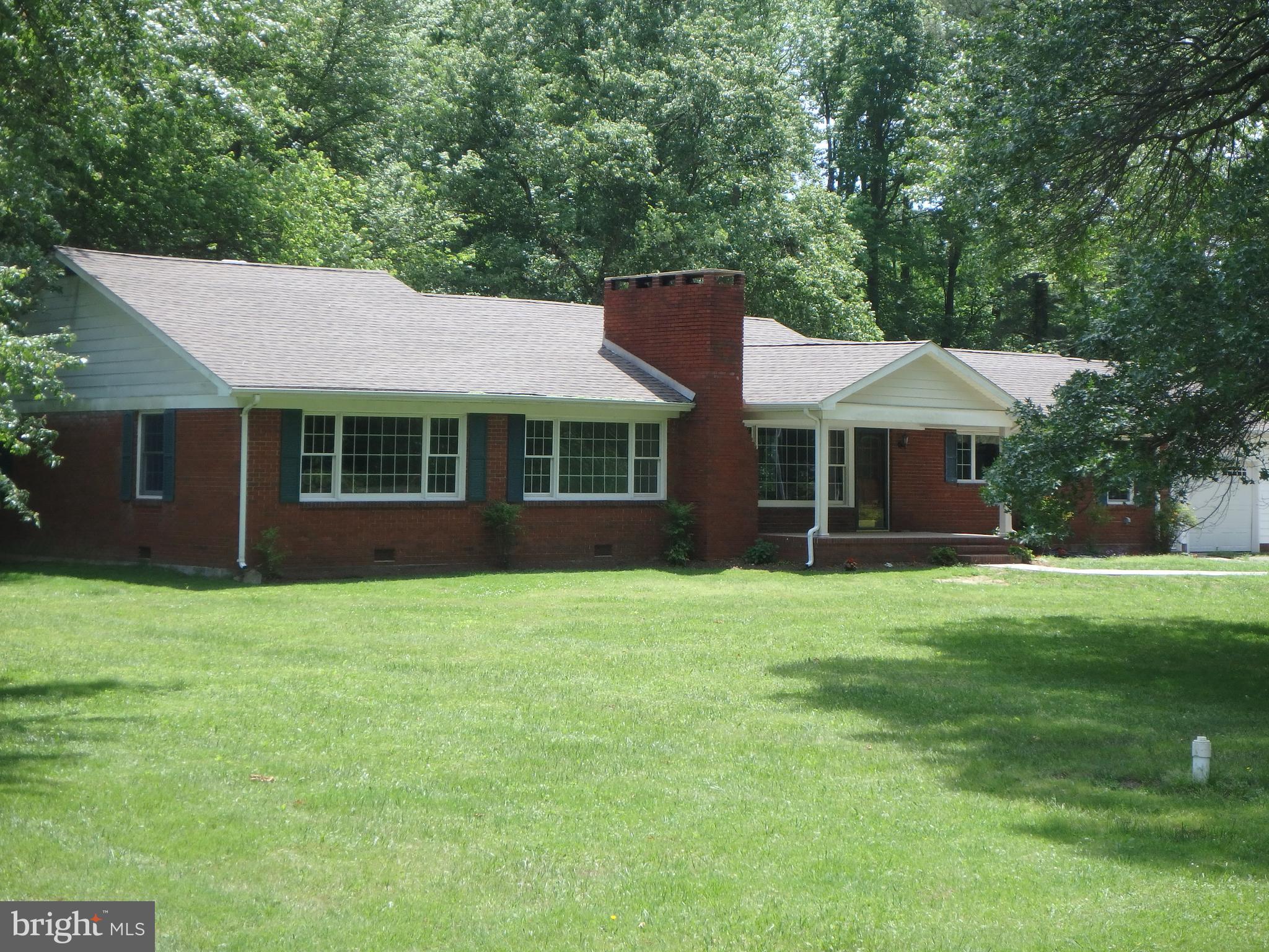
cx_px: 634
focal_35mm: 57
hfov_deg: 33.8
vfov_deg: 25.7
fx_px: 2090
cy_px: 476
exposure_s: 1/250
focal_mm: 10.1
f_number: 5.1
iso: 125
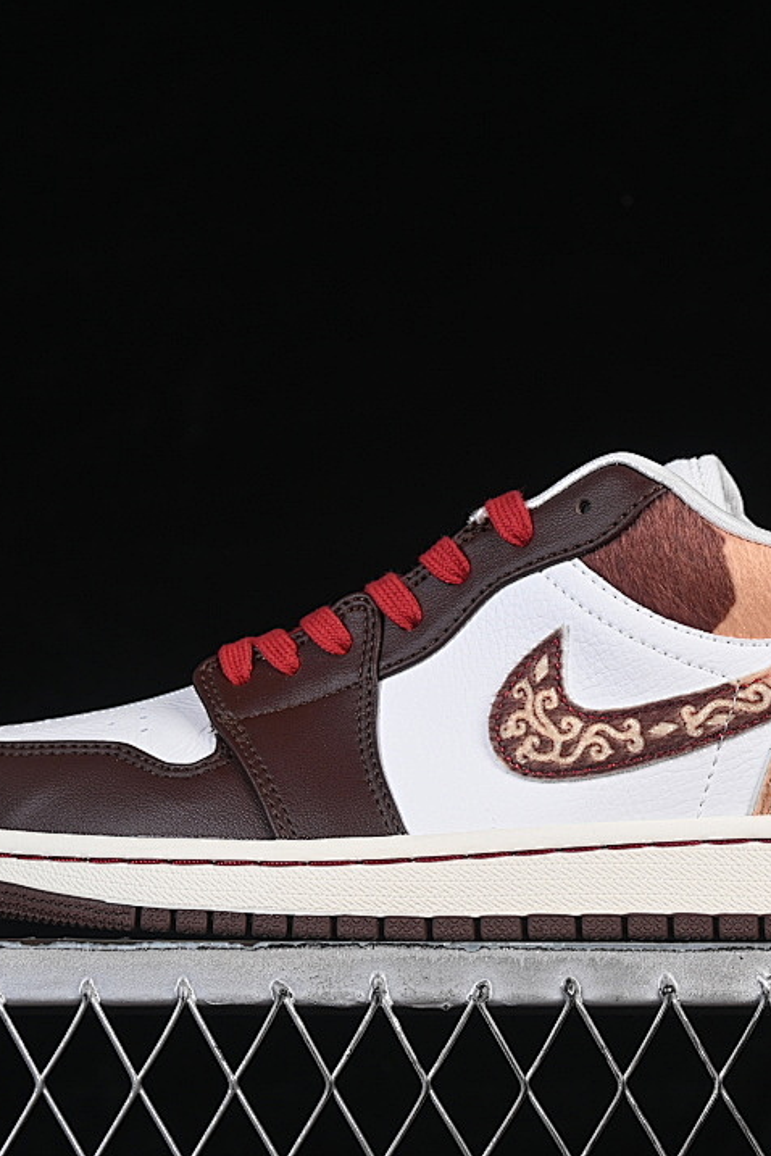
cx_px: 486
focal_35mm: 113
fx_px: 3630
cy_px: 577
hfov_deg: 12.1
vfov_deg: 18.1
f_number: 8
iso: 160
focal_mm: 50
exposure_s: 1/80
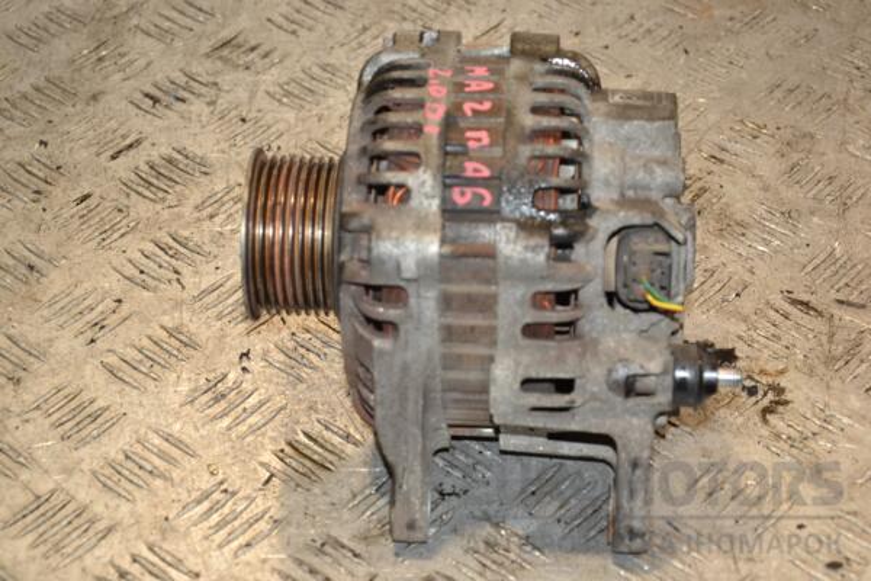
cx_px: 436
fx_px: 2105
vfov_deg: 15.7
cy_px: 290
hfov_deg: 23.4
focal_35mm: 87
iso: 800
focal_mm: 58
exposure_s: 1/200
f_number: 6.3
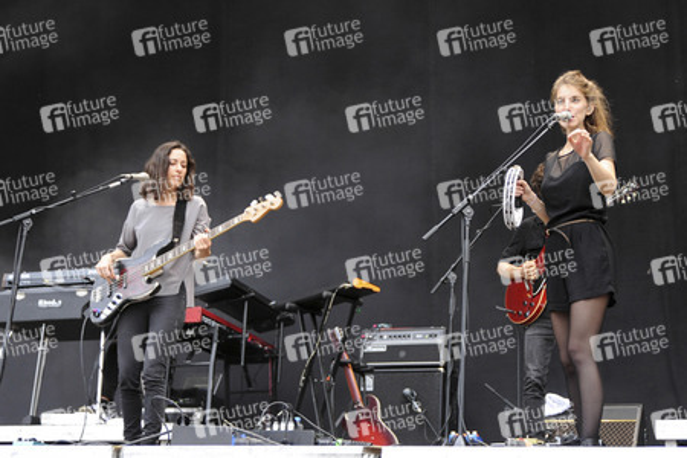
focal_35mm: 48
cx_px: 344
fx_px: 916
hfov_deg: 41.1
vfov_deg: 28.1
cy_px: 229
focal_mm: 48
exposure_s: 1/200
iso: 1600
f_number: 2.8
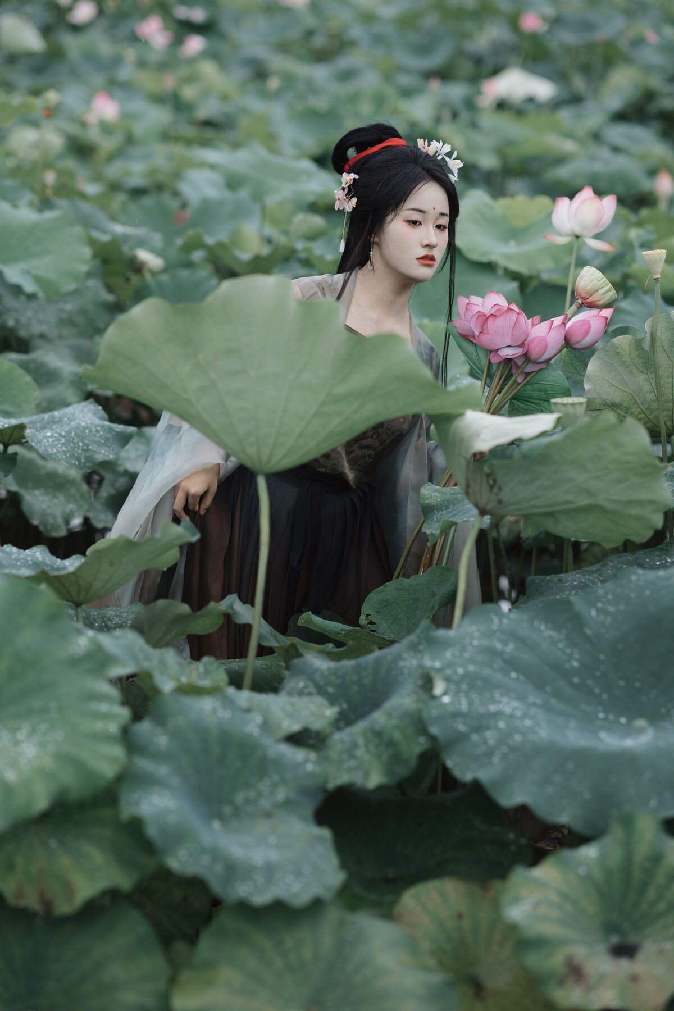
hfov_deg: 16.1
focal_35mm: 85
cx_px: 337
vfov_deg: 23.9
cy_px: 506
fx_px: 2387
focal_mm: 85
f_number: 2.2
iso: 100
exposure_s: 1/800
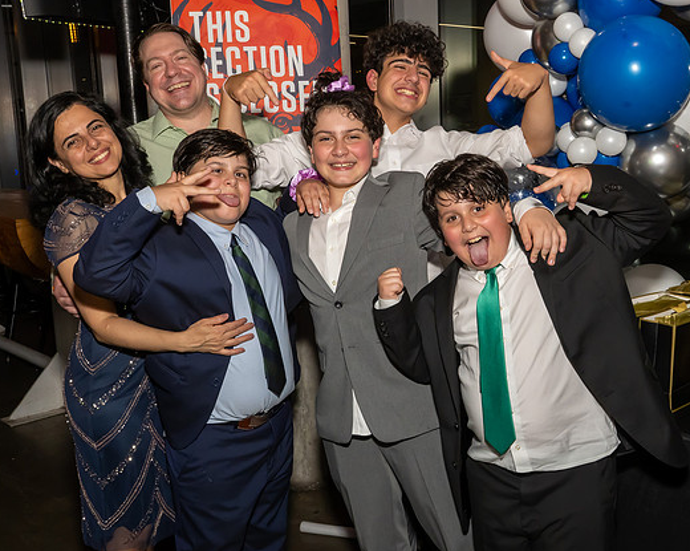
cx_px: 390
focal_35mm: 39
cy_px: 251
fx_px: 796
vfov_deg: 38.1
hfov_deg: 46.8
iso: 1000
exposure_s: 1/250
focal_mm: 20
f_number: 10
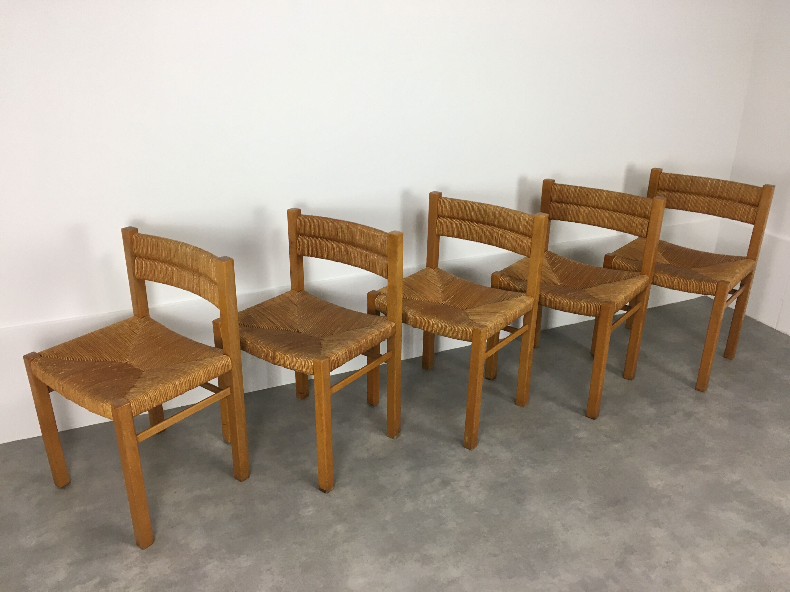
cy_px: 296
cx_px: 395
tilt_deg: -22.8
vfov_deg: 48.2
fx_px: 662
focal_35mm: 29
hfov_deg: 61.7
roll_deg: -0.2
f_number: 2.2
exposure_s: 1/33
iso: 50
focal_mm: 4.15
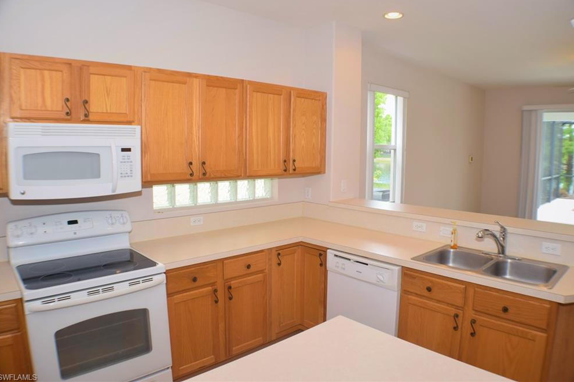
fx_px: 494
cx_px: 293
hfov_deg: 60.3
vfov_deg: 42.3
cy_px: 185
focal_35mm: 31
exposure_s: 1/125
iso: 500
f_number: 5.6
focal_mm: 20
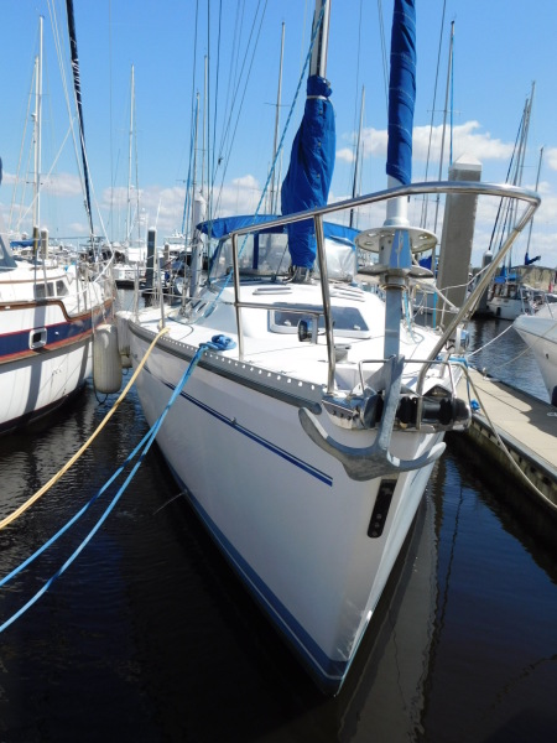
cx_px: 278
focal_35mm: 30
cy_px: 372
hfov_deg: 46.8
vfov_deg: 60.0
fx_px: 644
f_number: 6.4
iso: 125
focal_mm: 5.3
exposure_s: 1/500
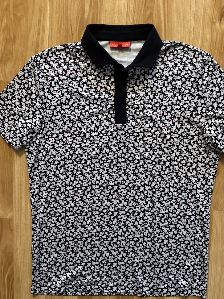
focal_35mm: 33
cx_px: 125
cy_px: 160
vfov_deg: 55.3
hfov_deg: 42.9
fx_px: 285
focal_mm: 6.76
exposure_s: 1/54
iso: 800
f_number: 1.78
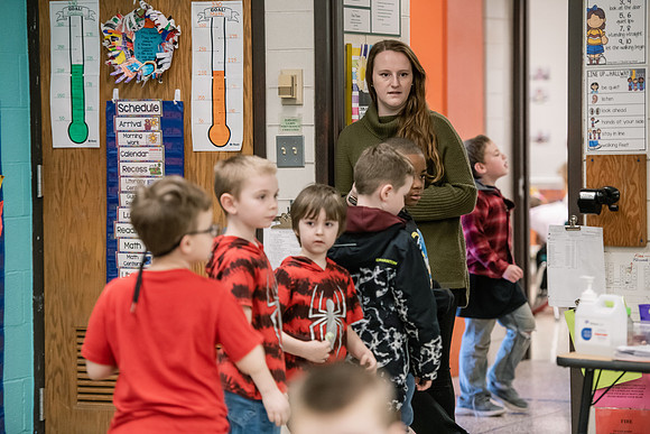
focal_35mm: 135
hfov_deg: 15.2
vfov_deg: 10.2
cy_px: 217
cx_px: 325
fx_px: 2438
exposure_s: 1/200
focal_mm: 135
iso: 2500
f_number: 3.2
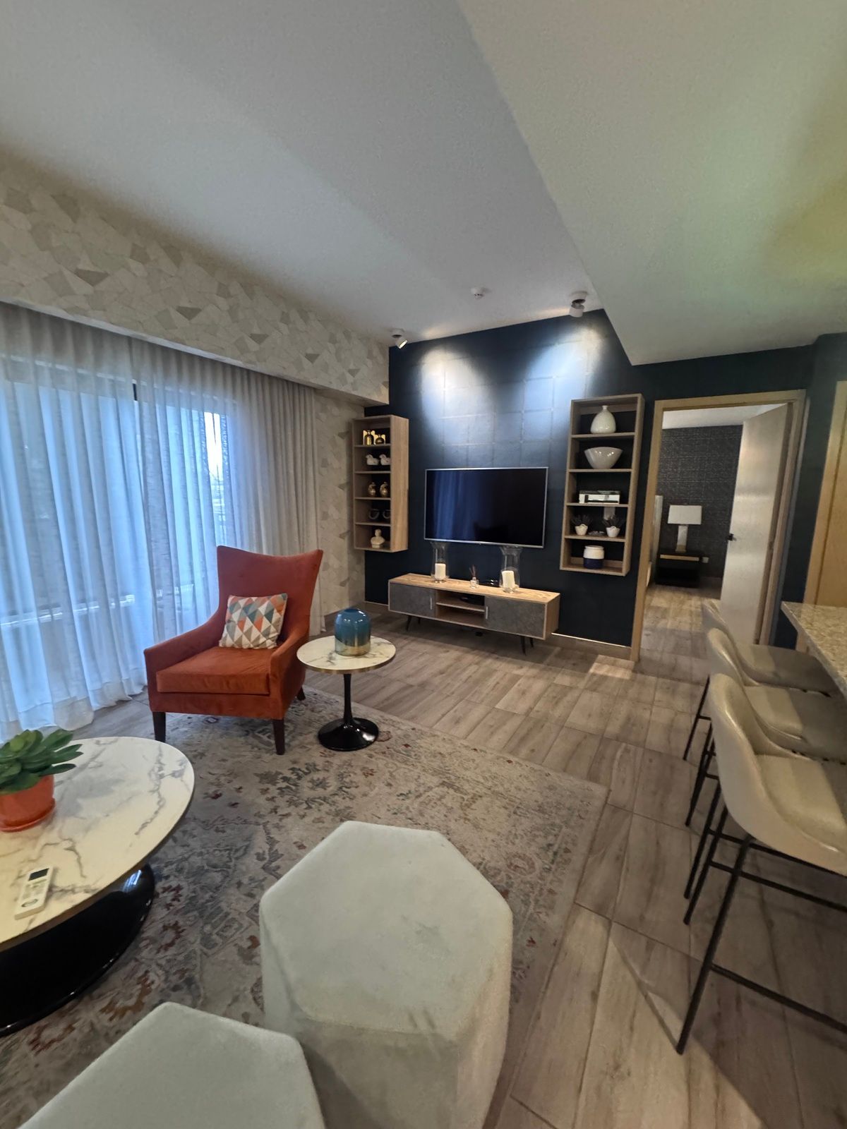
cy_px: 564
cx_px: 424
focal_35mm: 14
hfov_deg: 85.7
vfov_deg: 102.1
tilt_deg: -10.8
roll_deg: -0.6
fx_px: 457
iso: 1250
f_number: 2.2
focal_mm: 2.22
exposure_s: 1/60
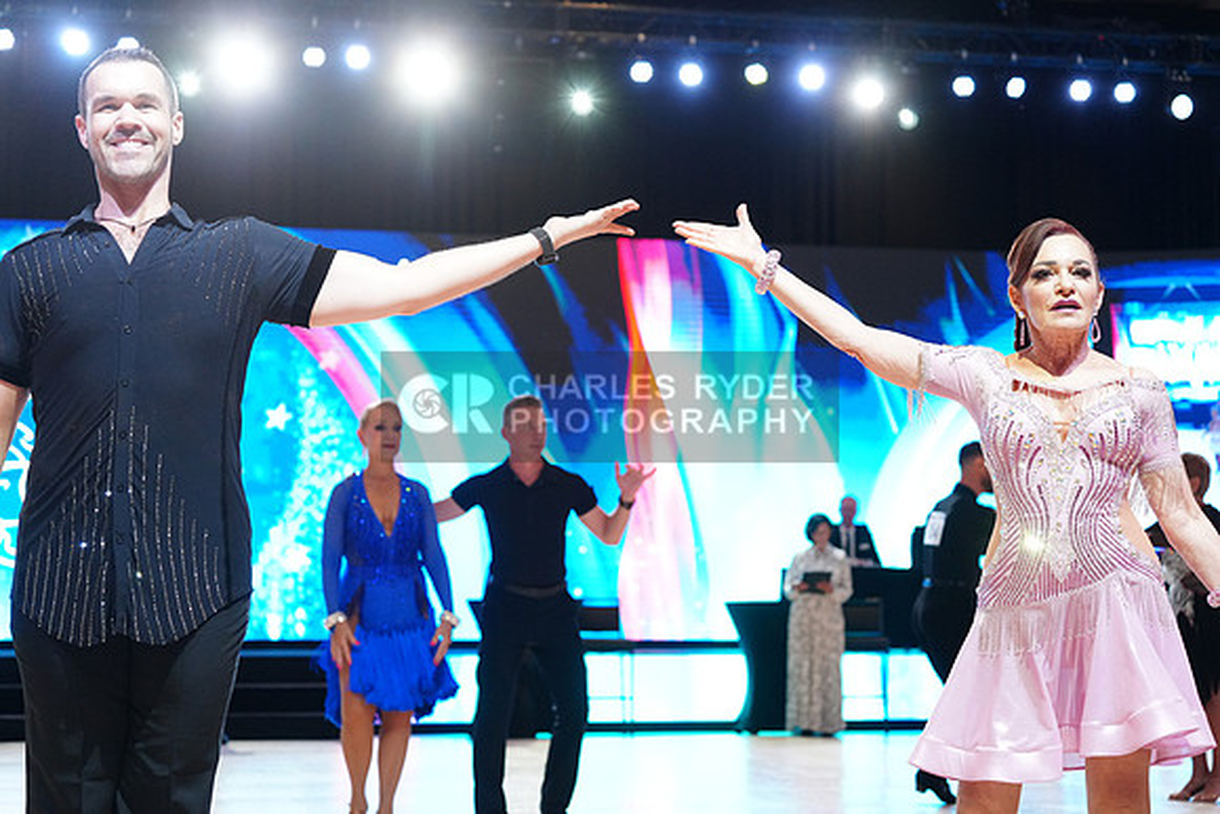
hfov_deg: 28.8
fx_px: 2373
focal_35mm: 70
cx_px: 610
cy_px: 407
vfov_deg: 19.5
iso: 2500
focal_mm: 70
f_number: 4
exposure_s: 1/250
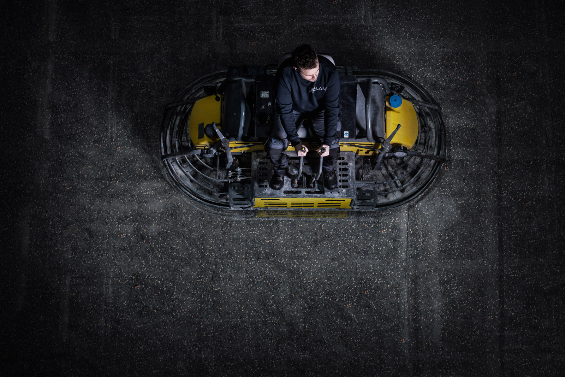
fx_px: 863
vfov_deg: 24.6
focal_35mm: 55
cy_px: 188
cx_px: 282
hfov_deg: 36.2
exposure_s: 1/100
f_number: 5
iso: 320
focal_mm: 55
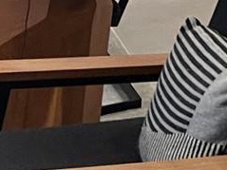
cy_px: -371
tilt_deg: +3.0
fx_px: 1140
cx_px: 690
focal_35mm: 174
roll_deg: -1.0
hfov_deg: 9.1
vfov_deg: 7.4
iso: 160
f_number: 1.5
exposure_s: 1/60
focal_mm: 5.7
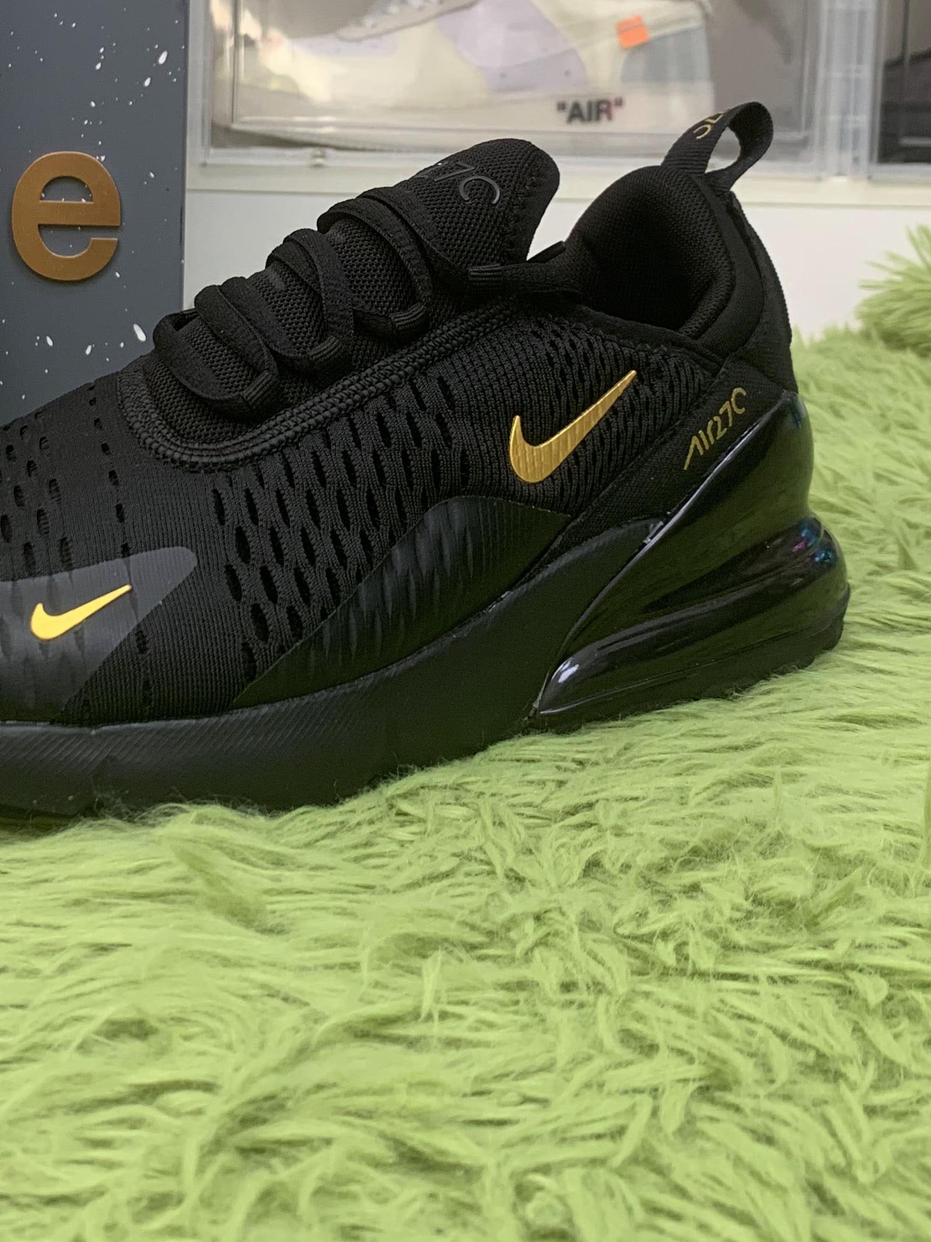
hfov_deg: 26.3
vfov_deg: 33.9
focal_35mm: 55
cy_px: 253
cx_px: 268
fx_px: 1972
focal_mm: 4.25
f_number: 1.8
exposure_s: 1/78
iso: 100
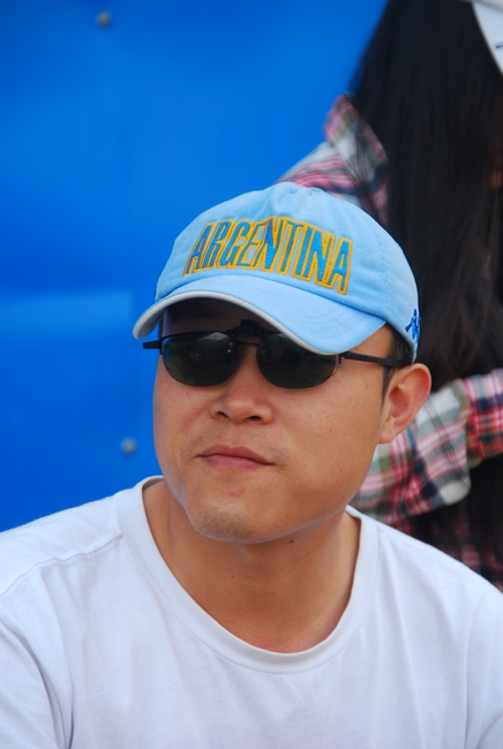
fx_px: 4226
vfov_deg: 10.1
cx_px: 252
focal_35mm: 202
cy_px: 374
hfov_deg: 6.8
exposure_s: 1/80
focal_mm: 135
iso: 100
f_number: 6.3
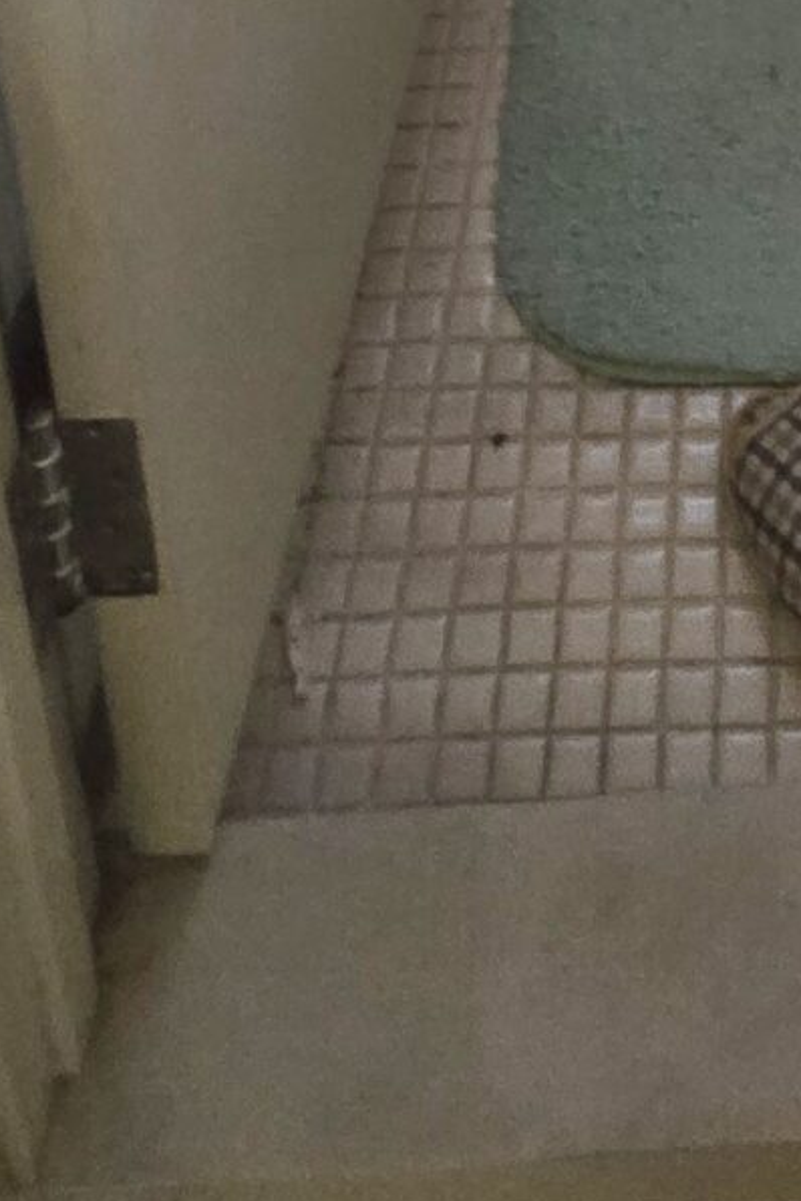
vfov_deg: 19.3
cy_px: -1203
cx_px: 902
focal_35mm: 58
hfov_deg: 22.0
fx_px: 1936
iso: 400
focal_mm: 2.2
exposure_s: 1/50
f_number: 2.2
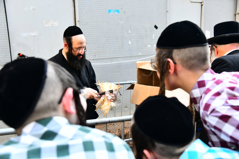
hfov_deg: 48.5
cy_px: 80
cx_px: 120
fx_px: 266
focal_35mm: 40
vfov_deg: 33.4
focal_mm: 40
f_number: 5.6
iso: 4000
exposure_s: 1/100
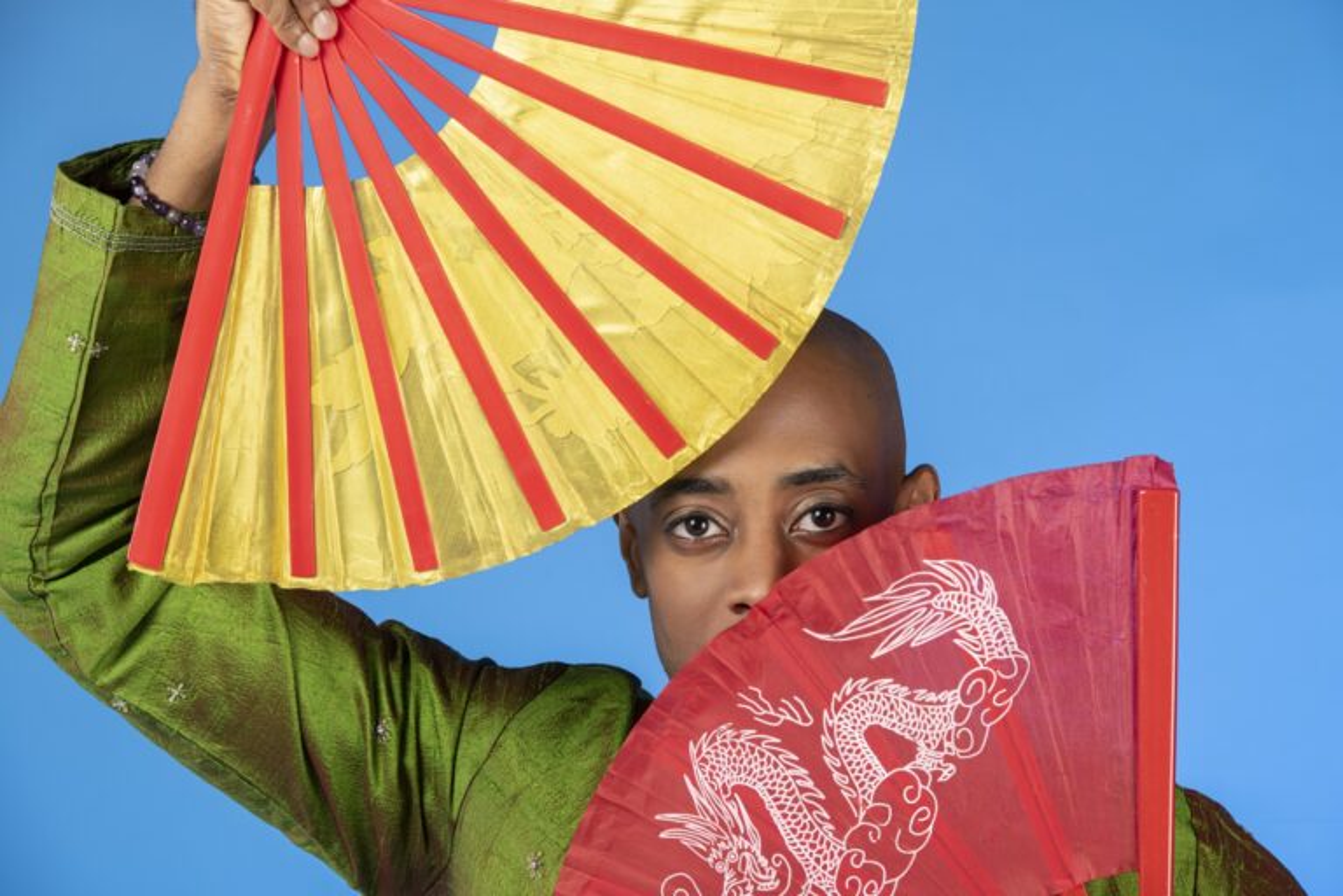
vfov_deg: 8.1
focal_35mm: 170
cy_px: 448
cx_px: 672
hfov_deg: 12.1
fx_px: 6341
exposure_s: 1/125
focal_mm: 170
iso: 250
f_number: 6.3
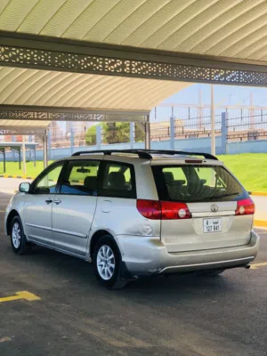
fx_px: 535
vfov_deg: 36.8
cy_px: 178
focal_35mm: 52
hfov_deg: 28.0
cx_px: 134
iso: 16
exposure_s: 1/219
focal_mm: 6
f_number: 2.4
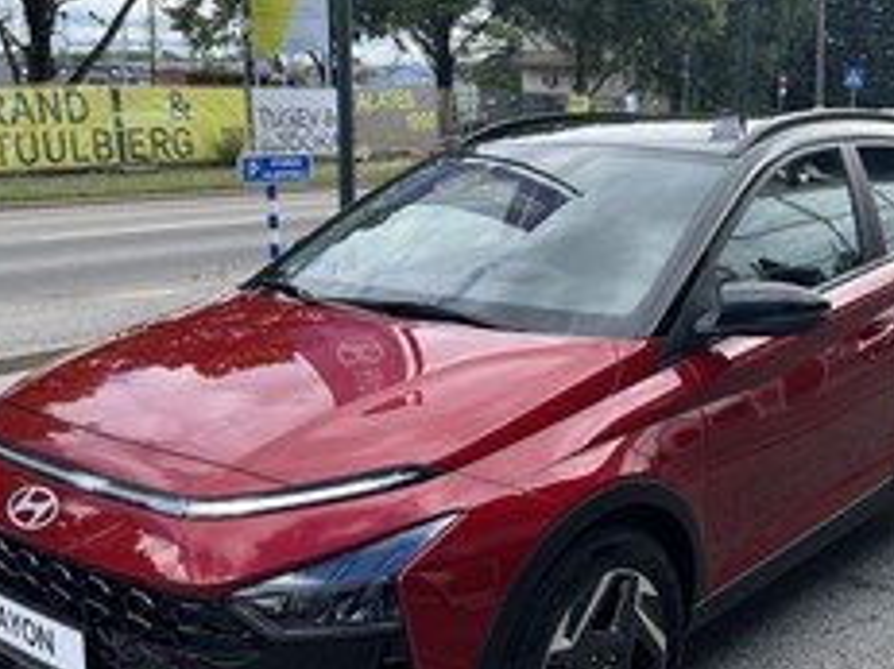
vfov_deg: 32.1
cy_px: 360
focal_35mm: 45
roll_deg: -1.1
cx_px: 600
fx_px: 1162
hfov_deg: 41.5
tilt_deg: -13.2
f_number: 1.5
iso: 50
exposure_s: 1/1238
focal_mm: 5.7
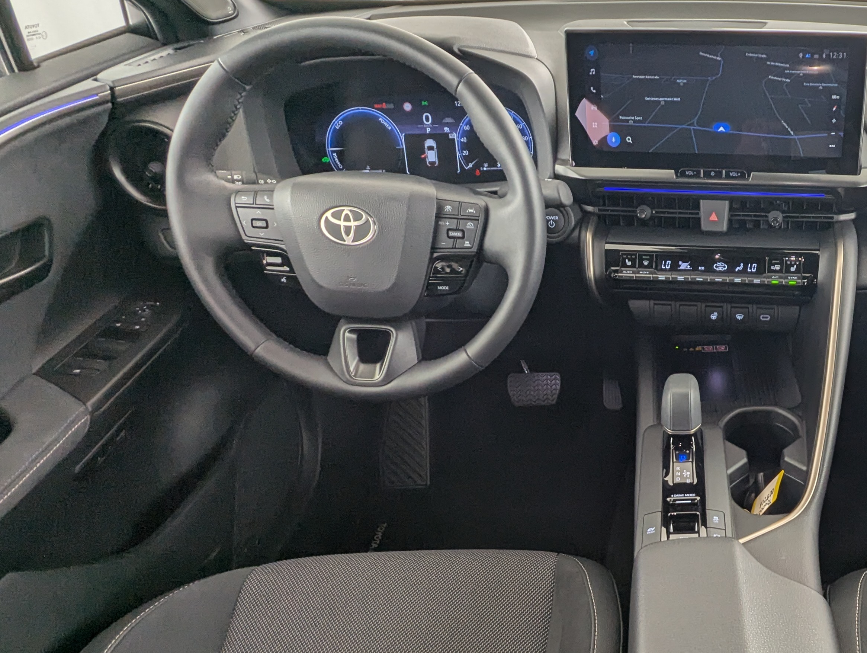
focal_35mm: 28
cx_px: 729
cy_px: 445
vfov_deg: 48.8
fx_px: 702
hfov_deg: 57.2
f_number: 2.2
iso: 84
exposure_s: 1/37.9
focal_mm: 2.35
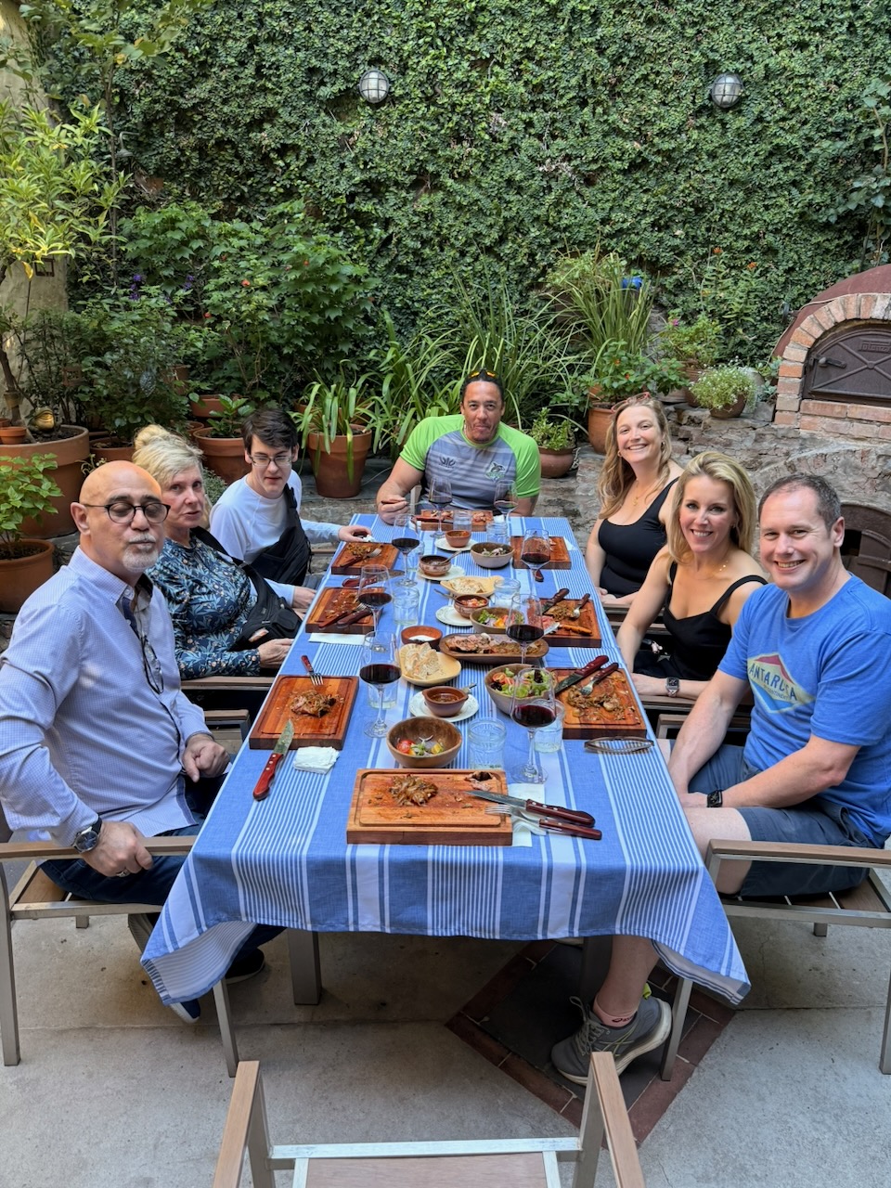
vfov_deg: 71.6
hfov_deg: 56.8
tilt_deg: -20.6
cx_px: 446
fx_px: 824
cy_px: 594
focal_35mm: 24
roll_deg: -1.3
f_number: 1.78
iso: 160
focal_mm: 6.76
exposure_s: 1/121
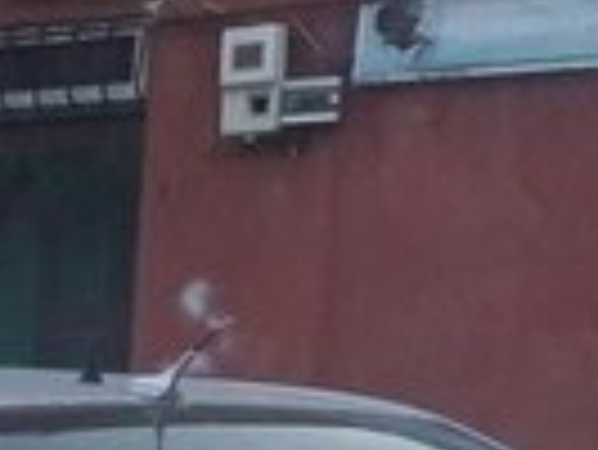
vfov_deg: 9.8
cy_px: 947
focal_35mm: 139
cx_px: -773
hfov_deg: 11.9
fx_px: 2403
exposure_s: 1/33
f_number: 1.9
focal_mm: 3.7
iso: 200
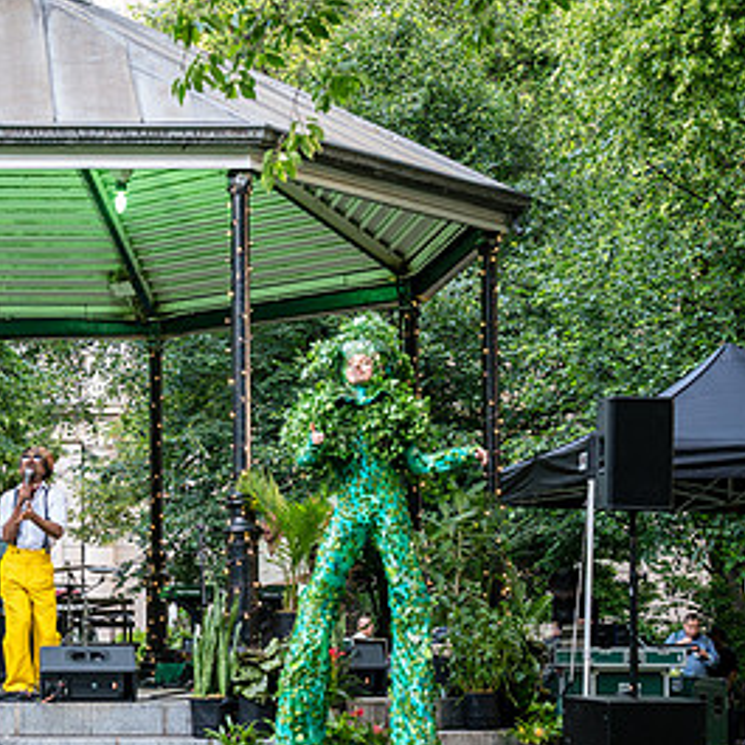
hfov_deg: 19.9
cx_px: -32
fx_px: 2045
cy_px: 537
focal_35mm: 84
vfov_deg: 20.5
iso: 800
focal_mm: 44
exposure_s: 1/160
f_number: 4
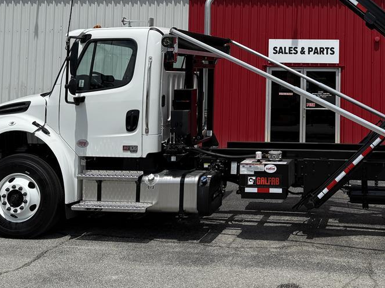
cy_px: 45
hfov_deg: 35.7
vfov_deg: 27.3
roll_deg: -1.0
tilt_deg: +4.0
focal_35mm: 52
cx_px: 306
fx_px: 578
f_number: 1.78
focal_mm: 6.76
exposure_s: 1/9091
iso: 80
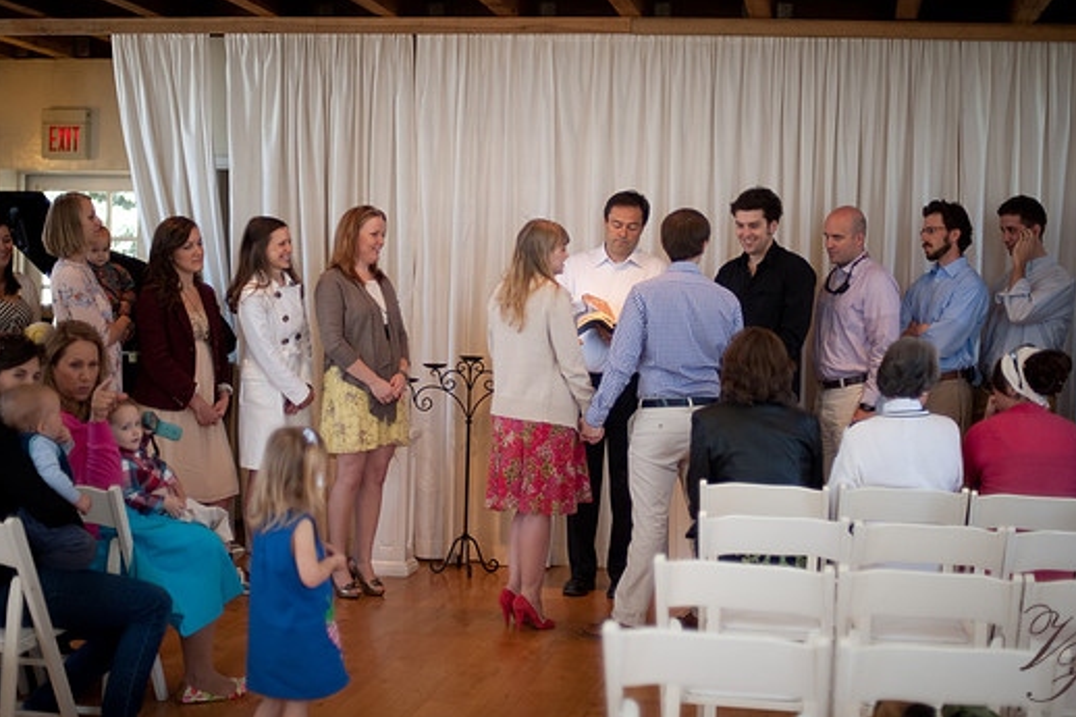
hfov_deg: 35.6
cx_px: 557
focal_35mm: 56
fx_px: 1673
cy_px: 343
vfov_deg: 24.2
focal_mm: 50
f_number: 1.4
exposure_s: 1/320
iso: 200
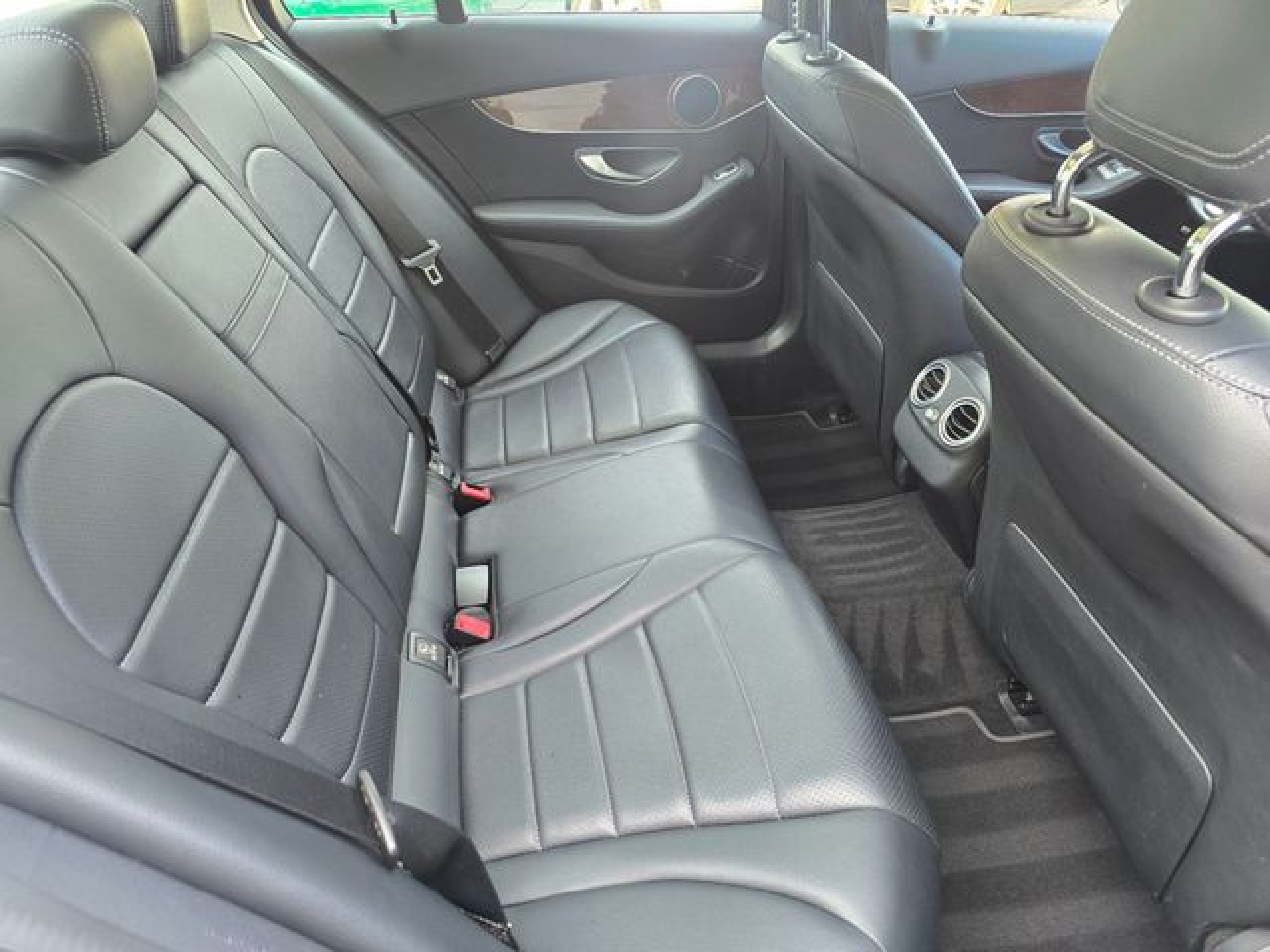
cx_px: 635
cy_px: 476
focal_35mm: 23
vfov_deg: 58.9
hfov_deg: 73.9
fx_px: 844
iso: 200
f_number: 1.7
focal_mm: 6.3
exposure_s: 1/120
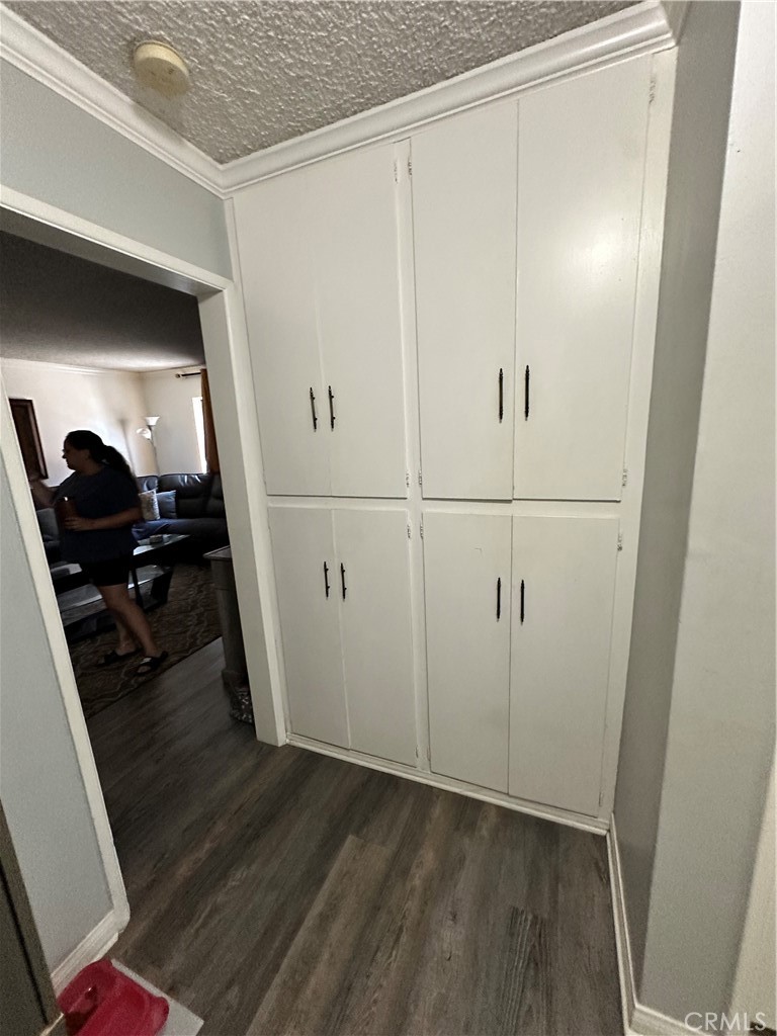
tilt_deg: -11.3
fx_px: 419
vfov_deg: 102.1
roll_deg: +1.8
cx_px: 388
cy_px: 518
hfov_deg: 85.7
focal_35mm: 14
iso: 400
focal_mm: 2.22
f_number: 2.2
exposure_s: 1/60
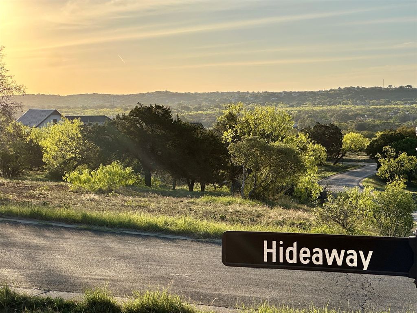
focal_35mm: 77
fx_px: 928
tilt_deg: -3.4
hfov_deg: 25.3
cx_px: 208
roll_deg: +0.1
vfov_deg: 19.1
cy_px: 156
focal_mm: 9
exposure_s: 1/1033
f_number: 2.8
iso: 32
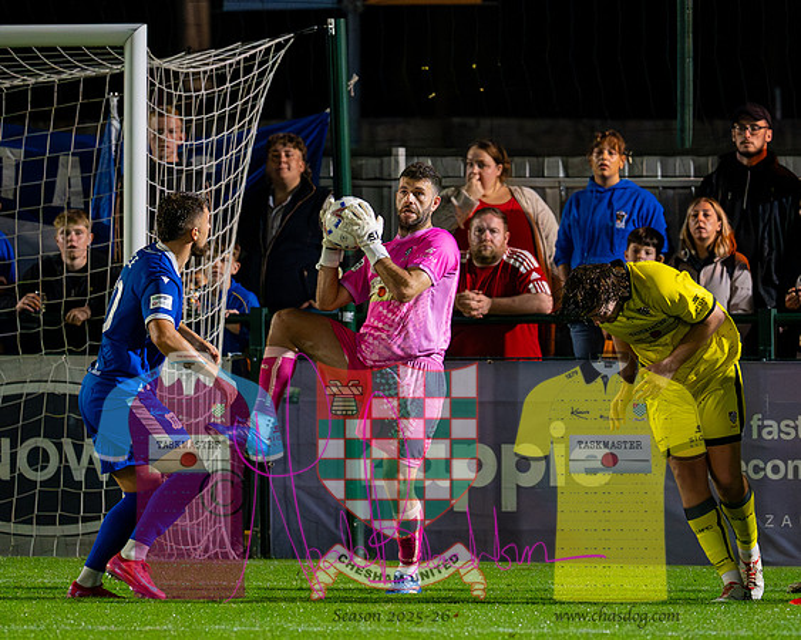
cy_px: 84
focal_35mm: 789
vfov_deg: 2.0
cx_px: 411
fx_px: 18708
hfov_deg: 2.5
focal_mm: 400
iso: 10000
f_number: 4.5
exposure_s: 1/640
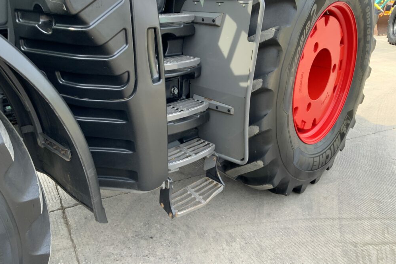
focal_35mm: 31
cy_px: 117
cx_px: 196
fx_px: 341
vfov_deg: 42.3
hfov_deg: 60.3
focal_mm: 3
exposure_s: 1/122
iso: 20
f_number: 1.8
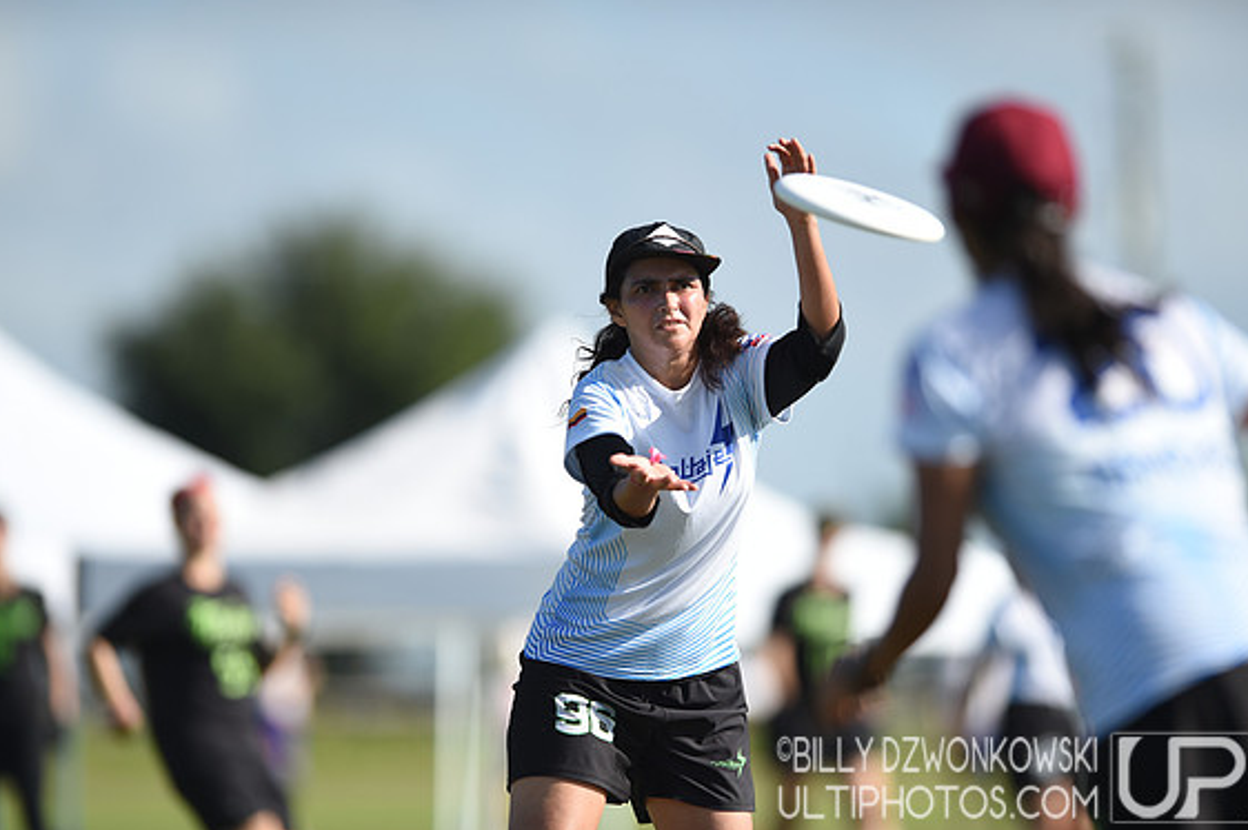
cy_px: 417
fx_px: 14308
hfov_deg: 5.0
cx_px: 635
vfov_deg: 3.3
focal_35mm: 413
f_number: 2.8
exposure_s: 1/1600
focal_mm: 400
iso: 100
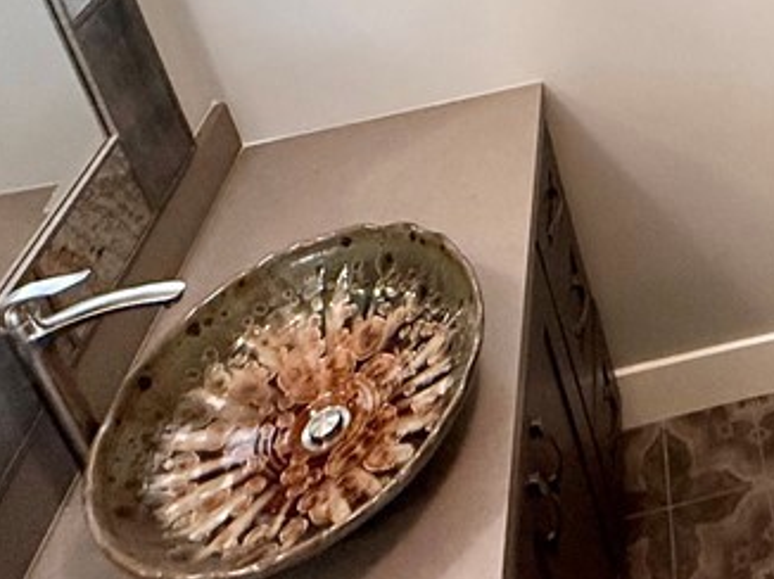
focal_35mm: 44
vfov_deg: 26.5
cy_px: -218
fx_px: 983
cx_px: 750
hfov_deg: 38.7
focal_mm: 2.22
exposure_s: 1/120
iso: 320
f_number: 2.2
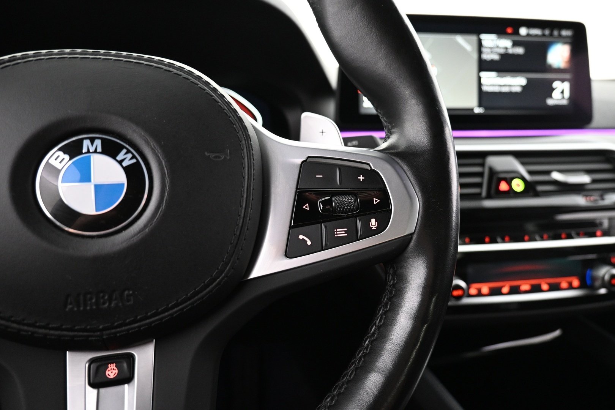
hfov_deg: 73.7
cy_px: 205
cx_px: 308
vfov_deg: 53.1
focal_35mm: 24
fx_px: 410
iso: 1600
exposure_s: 1/13
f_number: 3.5
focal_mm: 16
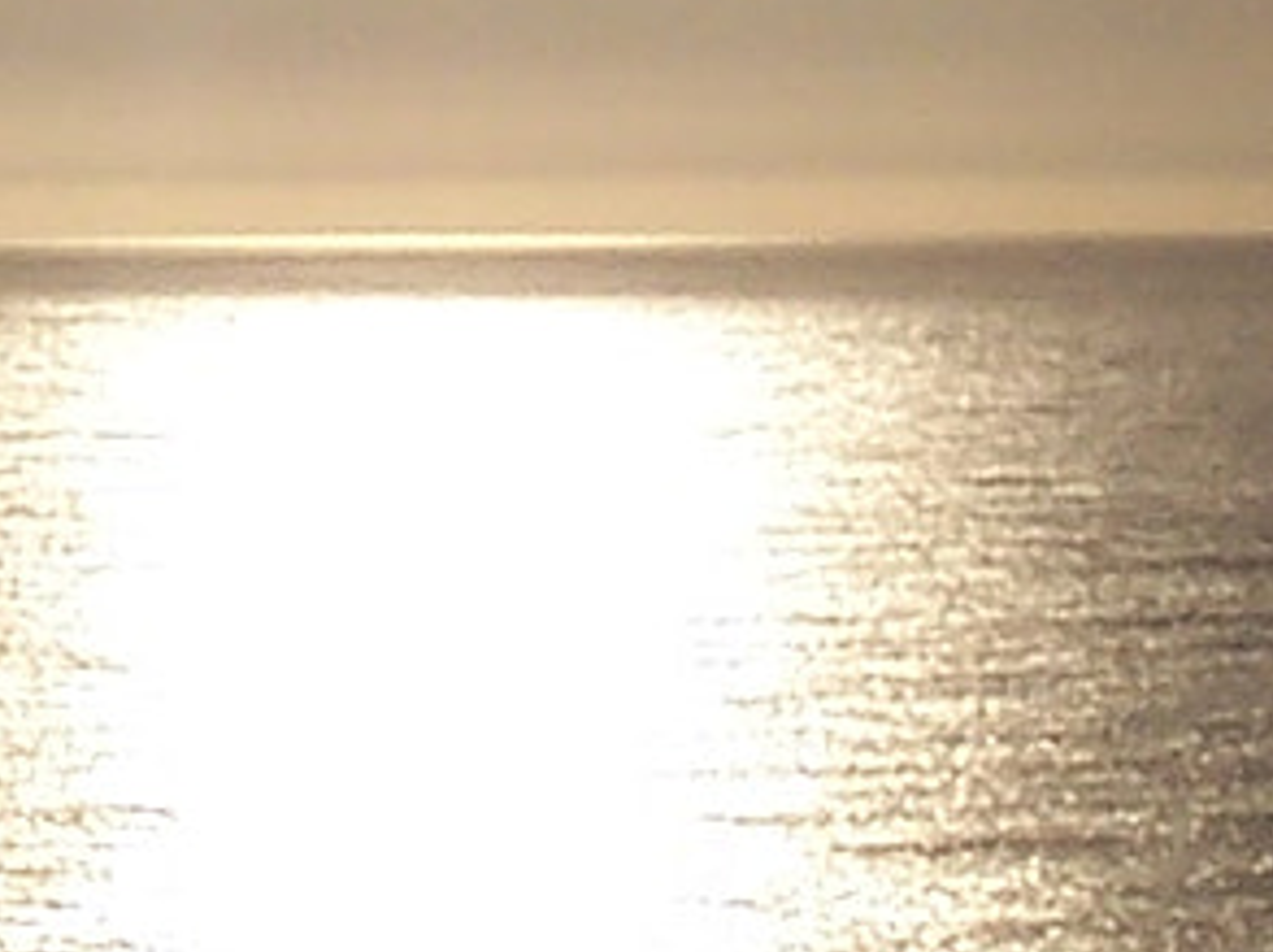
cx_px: 547
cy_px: 435
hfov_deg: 8.1
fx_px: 8999
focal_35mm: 245
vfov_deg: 6.1
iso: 80
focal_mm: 6
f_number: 5.6
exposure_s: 1/1400
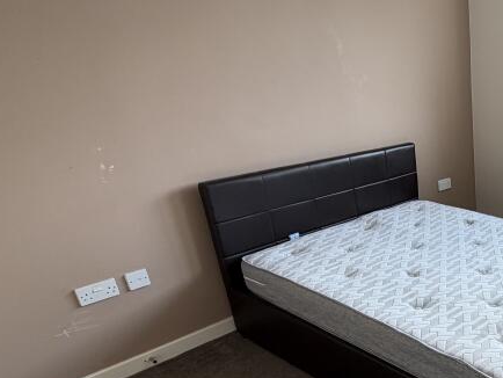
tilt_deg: -23.4
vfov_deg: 42.3
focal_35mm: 33
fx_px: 480
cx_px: 531
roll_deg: +0.0
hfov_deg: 44.6
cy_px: 260
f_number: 2.2
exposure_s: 1/121
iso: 100
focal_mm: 2.22
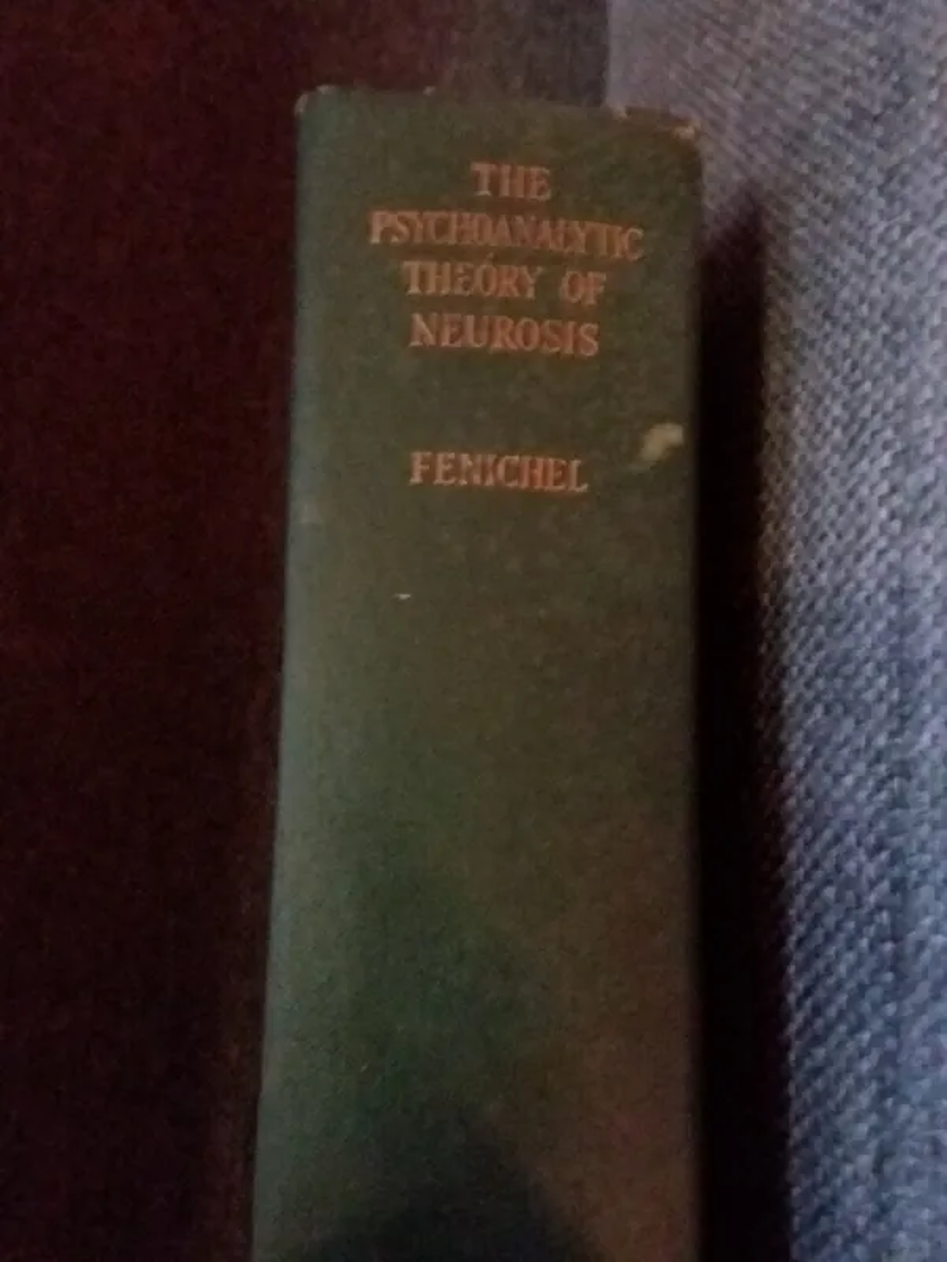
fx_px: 985
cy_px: 631
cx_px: 474
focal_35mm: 27
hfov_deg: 51.4
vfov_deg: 65.3
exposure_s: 1/17
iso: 800
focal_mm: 2.91
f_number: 1.9
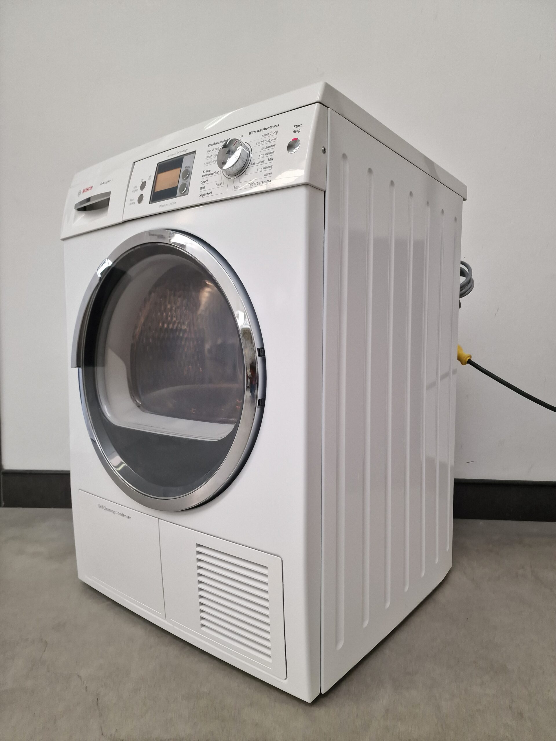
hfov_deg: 58.9
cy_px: 370
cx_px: 278
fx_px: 493
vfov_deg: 73.9
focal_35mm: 23
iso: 160
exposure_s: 1/180
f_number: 1.8
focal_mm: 6.4
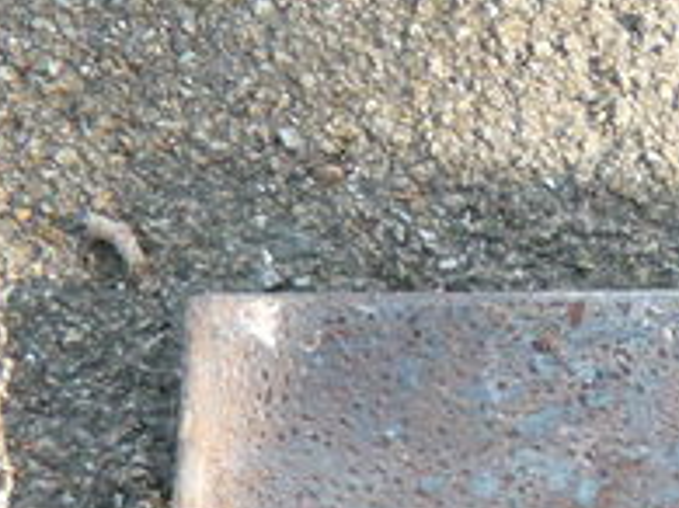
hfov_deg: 10.9
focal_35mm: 154
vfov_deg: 8.7
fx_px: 3019
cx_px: 1640
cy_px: 1218
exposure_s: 1/40
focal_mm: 5.2
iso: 100
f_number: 3.3
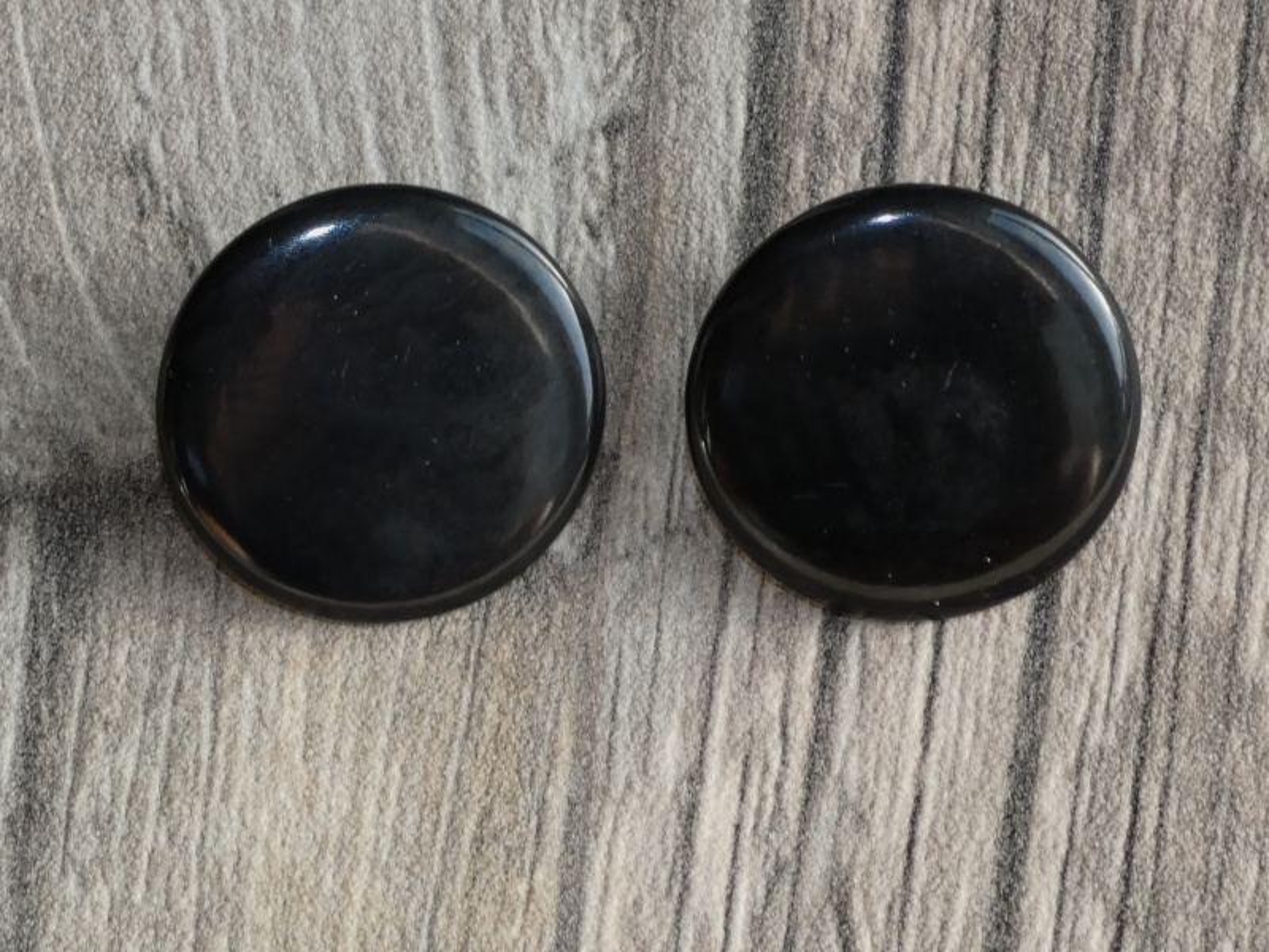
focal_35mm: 189
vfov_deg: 7.9
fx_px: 6929
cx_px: 634
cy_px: 476
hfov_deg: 10.5
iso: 160
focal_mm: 33.9
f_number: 5.5
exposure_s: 1/60
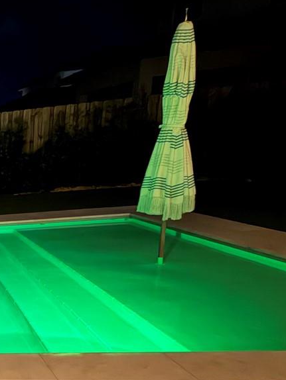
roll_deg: +6.5
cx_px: -185
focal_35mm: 39
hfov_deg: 24.3
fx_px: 429
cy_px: 273
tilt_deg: -15.5
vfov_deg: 46.5
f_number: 2.2
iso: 1250
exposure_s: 1/6
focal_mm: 2.22
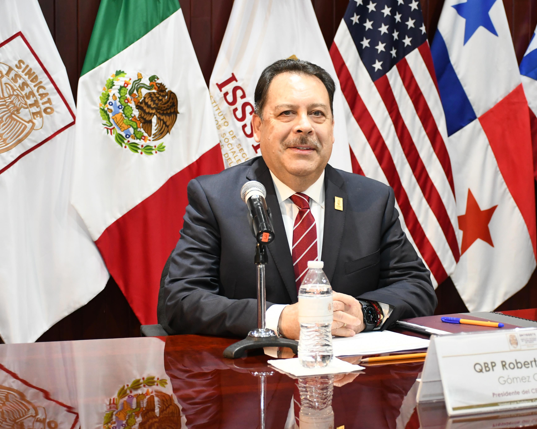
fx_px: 938
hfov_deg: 31.9
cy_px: 216
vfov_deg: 25.8
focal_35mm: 59
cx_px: 324
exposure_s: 1/100
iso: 2500
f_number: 4.2
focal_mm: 35
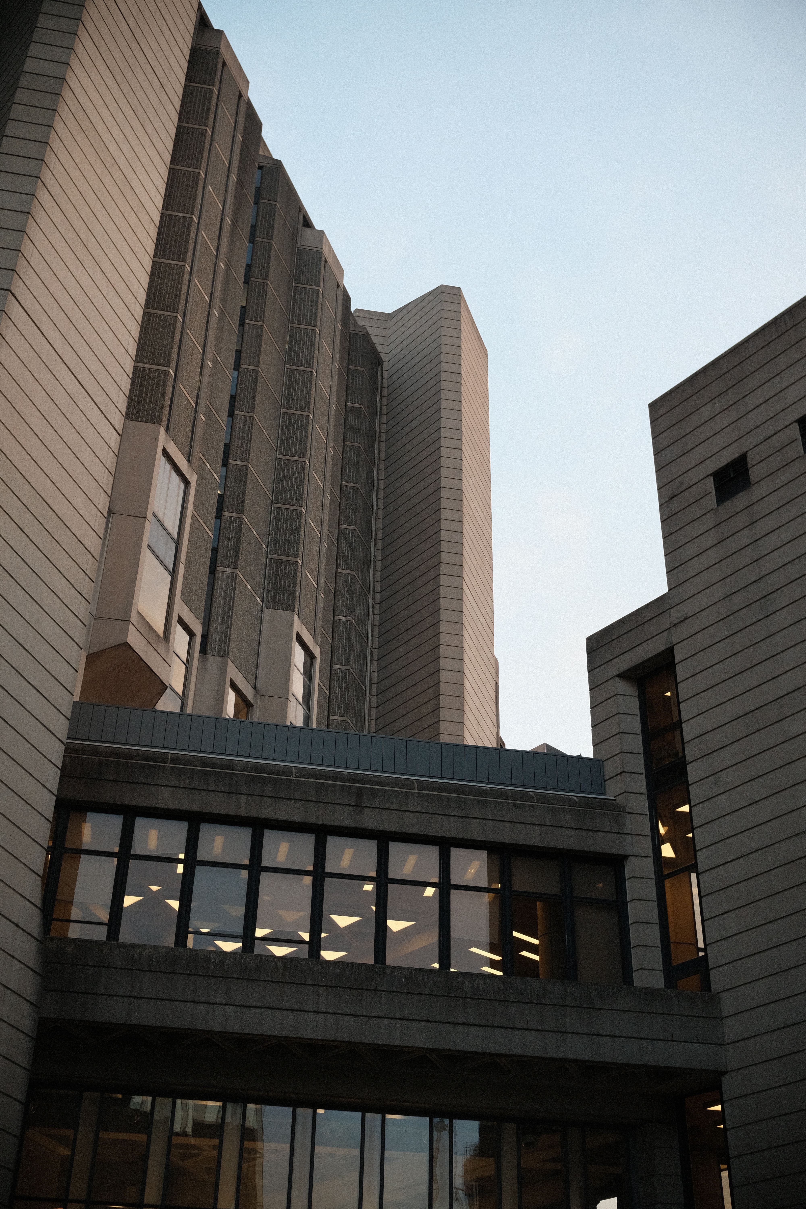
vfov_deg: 47.4
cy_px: 604
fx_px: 1377
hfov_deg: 32.6
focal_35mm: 41
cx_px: 403
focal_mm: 27
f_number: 4.5
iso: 1000
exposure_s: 1/125
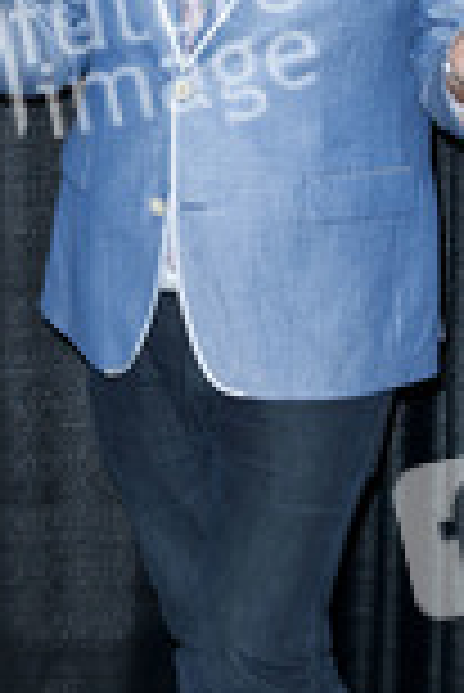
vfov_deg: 24.4
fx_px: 1601
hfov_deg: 16.5
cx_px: 218
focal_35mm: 83
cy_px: 288
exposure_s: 1/320
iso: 400
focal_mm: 32
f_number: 4
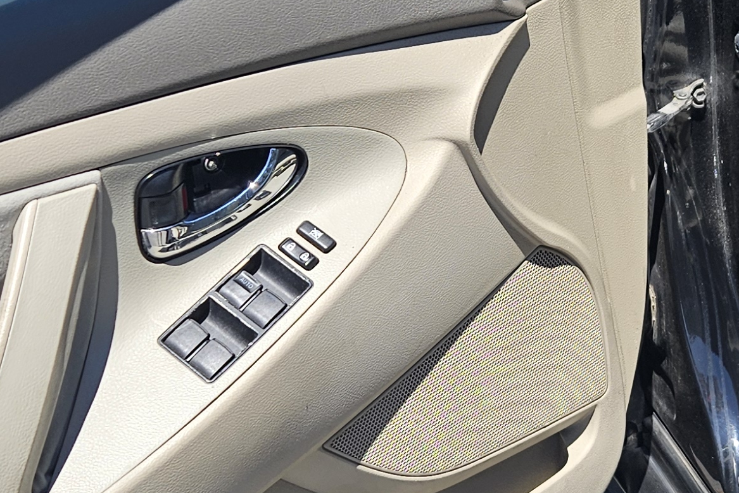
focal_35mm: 82
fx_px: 1683
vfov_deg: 16.7
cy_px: 266
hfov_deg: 24.4
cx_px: 594
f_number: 1.8
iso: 25
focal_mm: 5.4
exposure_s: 1/1084
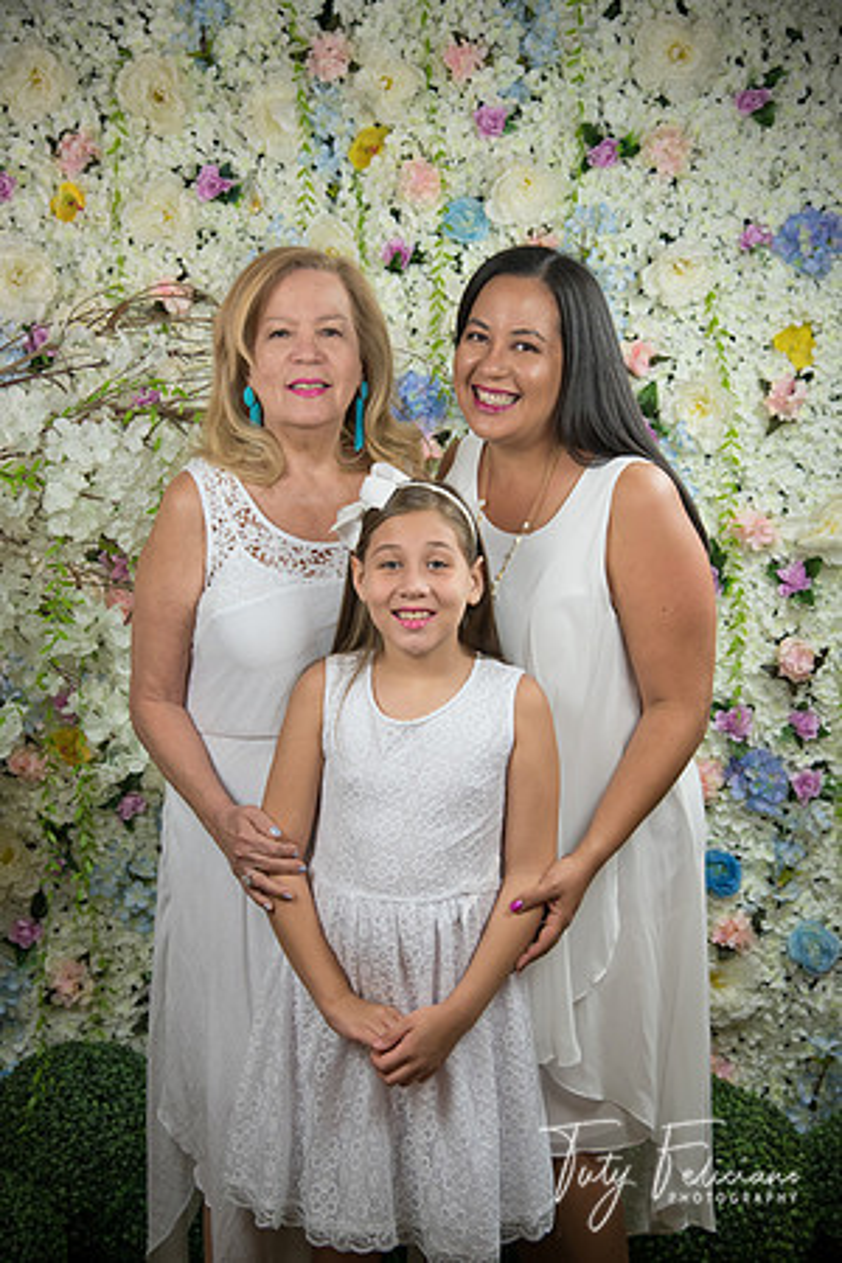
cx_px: 421
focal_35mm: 58
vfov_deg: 34.5
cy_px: 632
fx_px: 2035
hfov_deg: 23.4
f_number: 5
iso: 1250
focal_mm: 58
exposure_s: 1/125
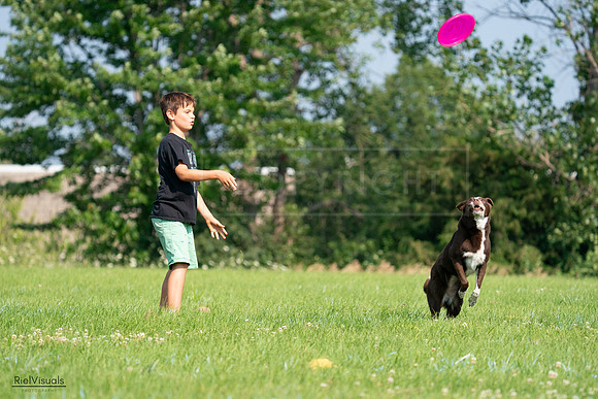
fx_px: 4120
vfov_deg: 5.5
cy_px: 200
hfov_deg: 8.3
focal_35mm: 248
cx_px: 299
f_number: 6.3
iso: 1600
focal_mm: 248
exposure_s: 1/4000
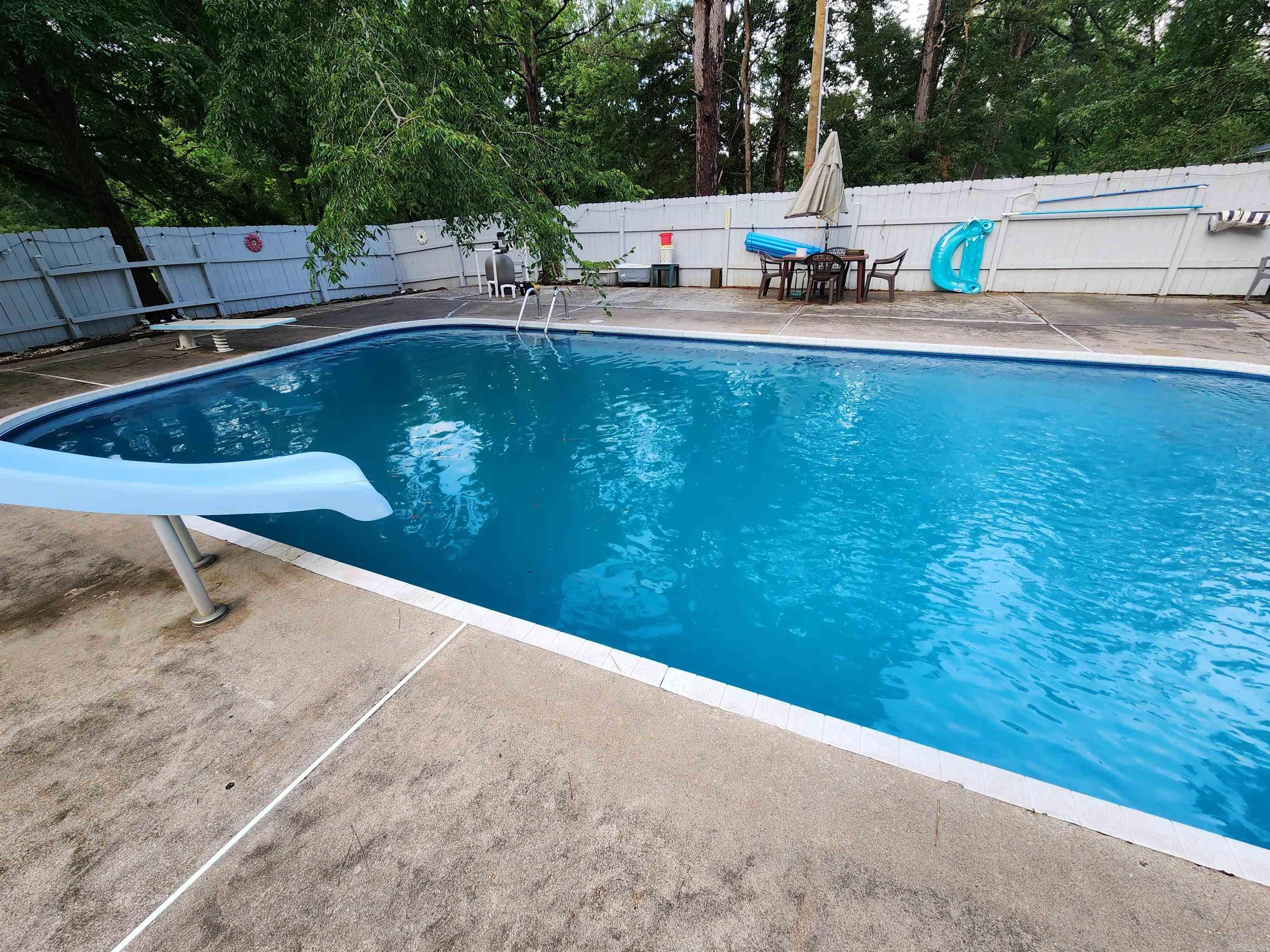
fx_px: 477
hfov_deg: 106.2
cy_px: 476
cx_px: 635
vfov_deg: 89.9
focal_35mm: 13
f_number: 2.2
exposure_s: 1/120
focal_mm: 2.2
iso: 80
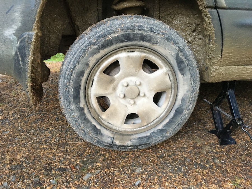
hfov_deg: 61.7
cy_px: 94
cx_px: 126
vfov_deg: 48.2
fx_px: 211
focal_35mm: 29
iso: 200
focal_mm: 4.15
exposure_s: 1/25
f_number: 2.2
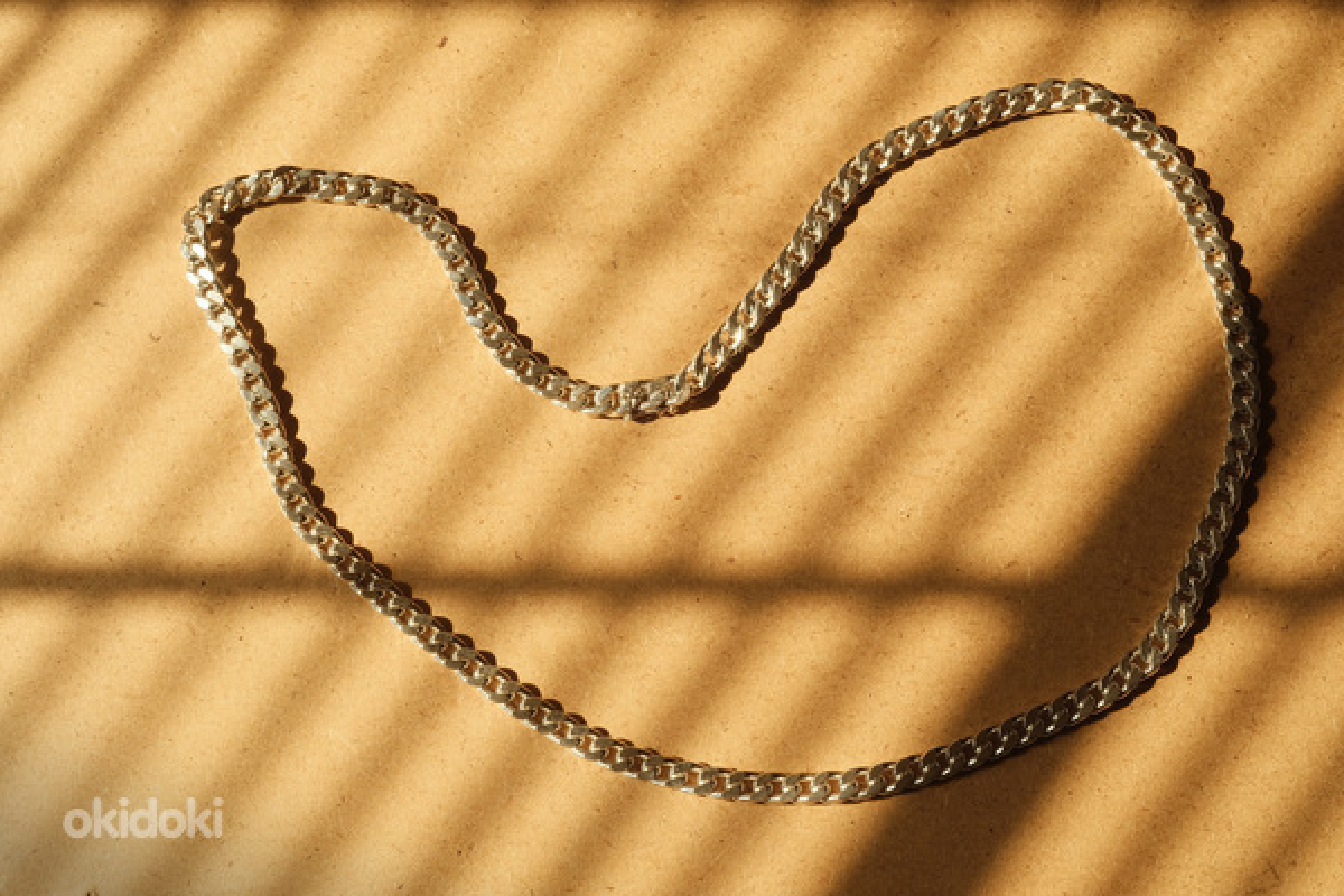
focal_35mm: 84
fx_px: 3136
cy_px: 448
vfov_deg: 16.3
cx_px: 672
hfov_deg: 24.2
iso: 640
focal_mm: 56
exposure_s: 1/250
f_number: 11
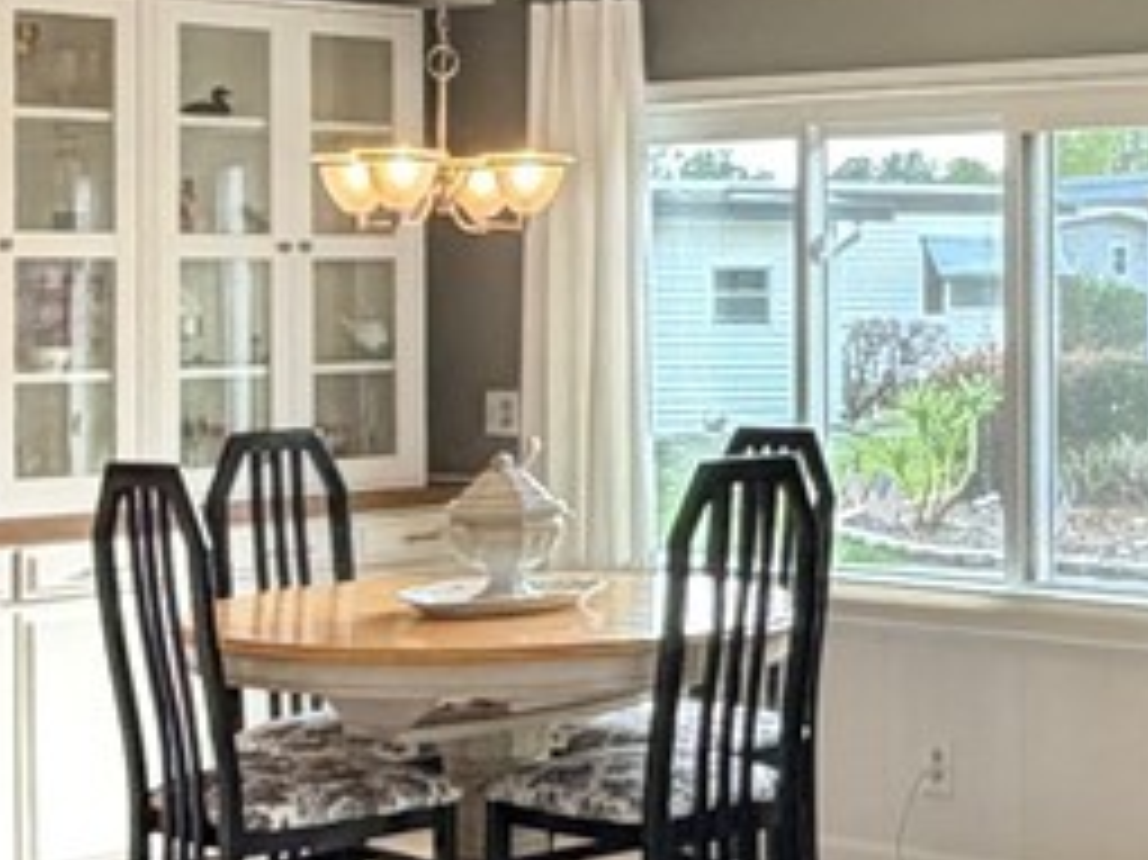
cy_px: 257
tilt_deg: -0.1
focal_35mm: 88
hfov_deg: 21.6
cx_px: 1098
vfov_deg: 16.7
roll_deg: +0.6
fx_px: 2917
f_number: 2.2
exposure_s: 1/120
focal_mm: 2.22
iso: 125
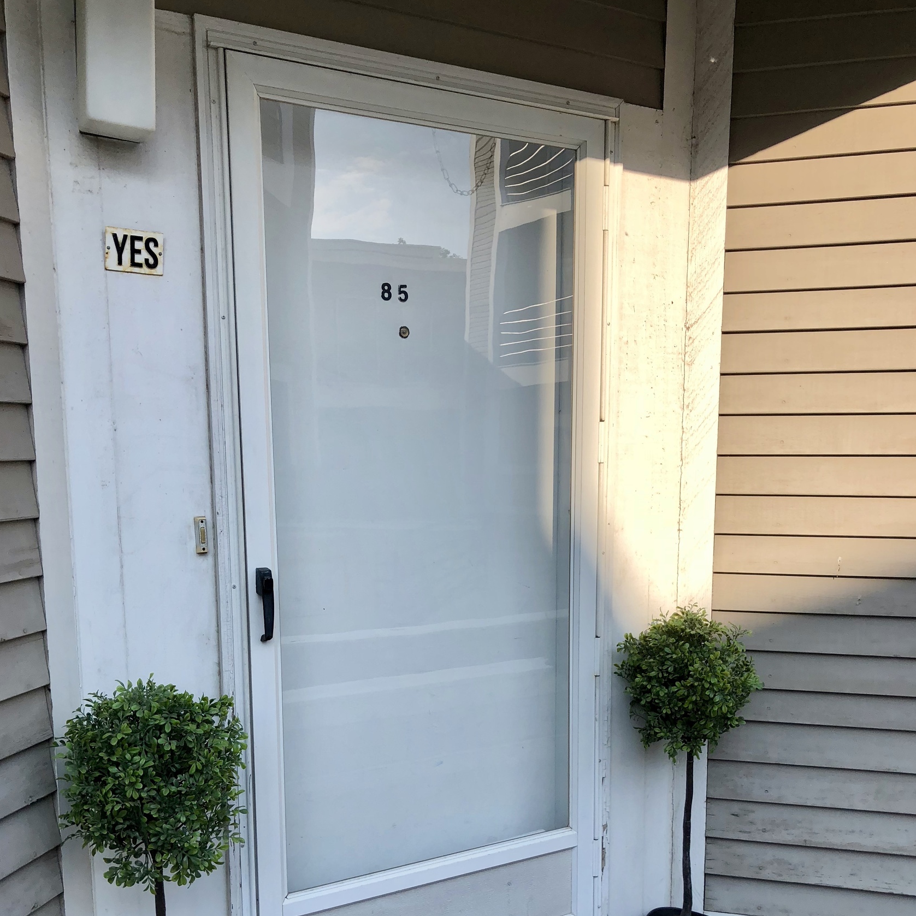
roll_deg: +0.7
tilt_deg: -8.6
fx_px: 1018
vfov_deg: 47.7
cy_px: 610
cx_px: 452
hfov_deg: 48.4
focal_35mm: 34
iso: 20
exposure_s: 1/1297
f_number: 1.8
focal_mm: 4
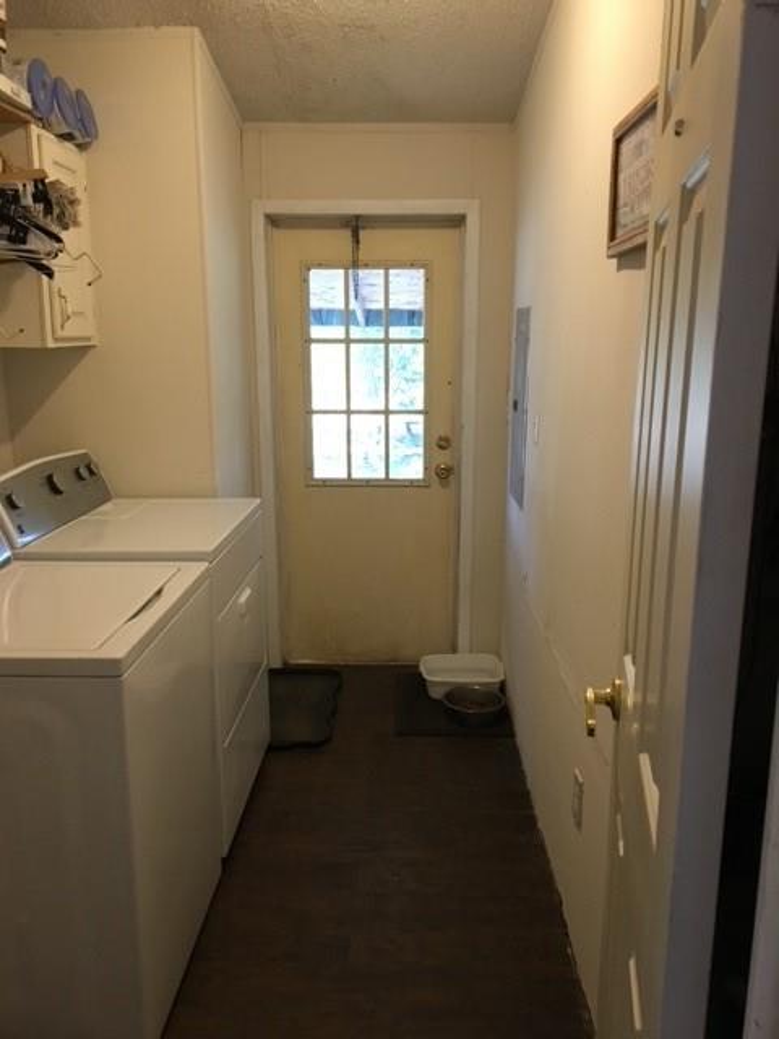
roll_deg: -0.7
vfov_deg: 61.7
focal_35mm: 29
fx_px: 870
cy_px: 520
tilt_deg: -11.2
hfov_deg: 48.2
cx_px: 390
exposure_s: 1/30
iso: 125
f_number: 2.2
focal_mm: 4.15
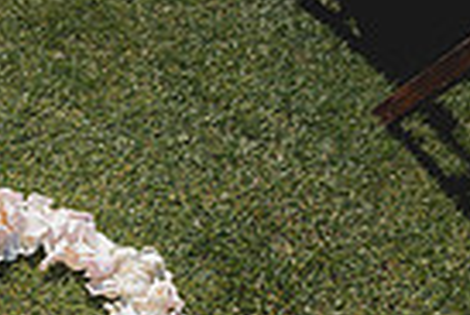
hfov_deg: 20.9
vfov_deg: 15.5
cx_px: -302
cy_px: 570
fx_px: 994
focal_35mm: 76
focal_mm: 18
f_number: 2.8
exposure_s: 1/5000
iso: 400
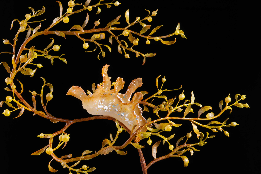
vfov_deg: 22.6
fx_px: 435
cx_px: 130
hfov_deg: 33.4
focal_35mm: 60
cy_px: 87
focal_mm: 60
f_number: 36
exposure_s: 1.3
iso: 200
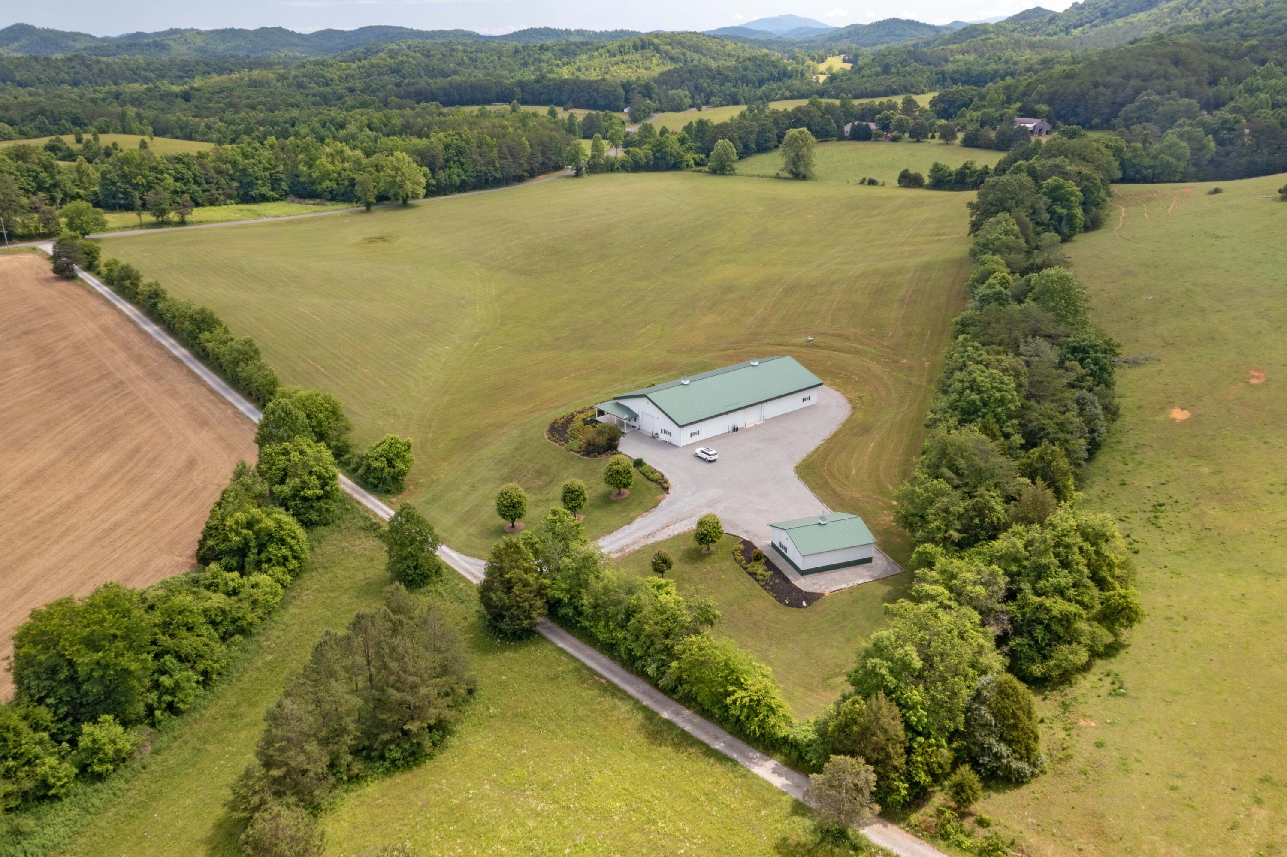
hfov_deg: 65.5
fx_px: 1001
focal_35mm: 28
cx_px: 644
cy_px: 428
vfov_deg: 46.4
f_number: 11
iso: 100
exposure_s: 1/20
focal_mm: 10.26
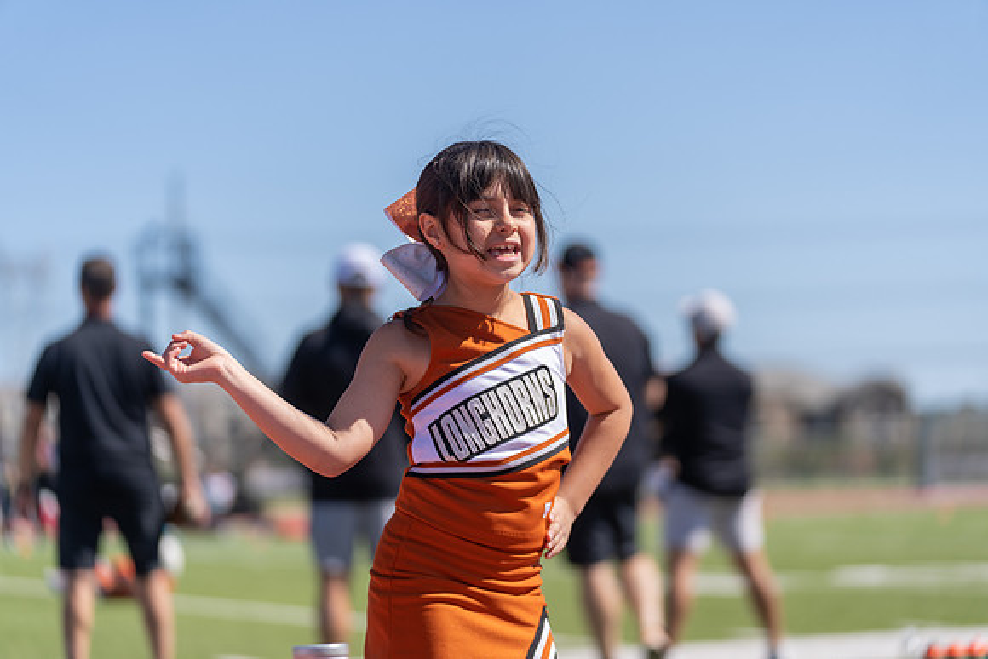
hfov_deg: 17.1
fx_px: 3294
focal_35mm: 120
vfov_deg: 11.4
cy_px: 330
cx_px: 494
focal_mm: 120
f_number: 2.8
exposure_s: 1/1600
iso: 100
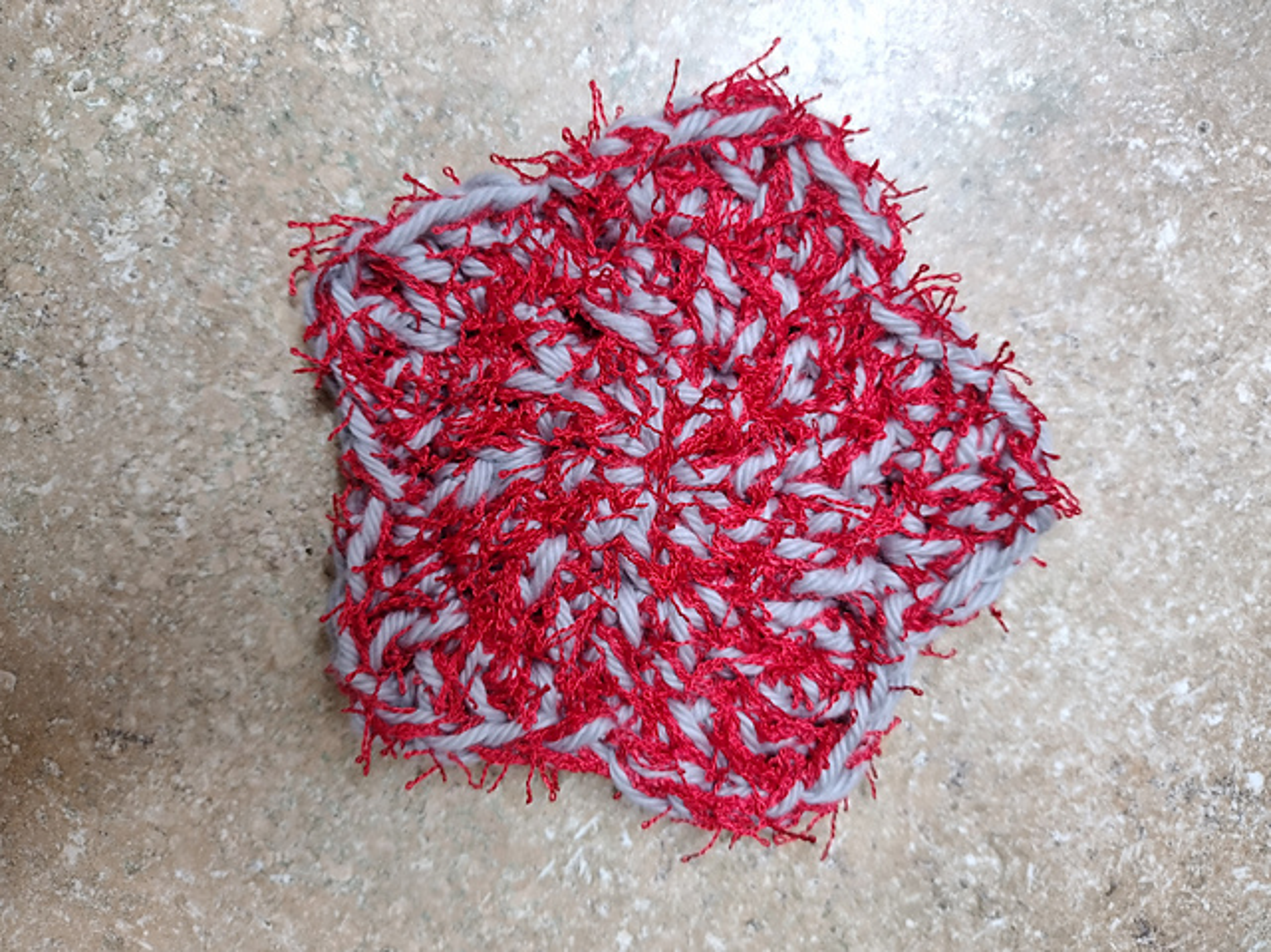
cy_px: 476
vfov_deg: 51.3
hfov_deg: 65.4
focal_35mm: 27
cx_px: 636
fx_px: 991
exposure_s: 1/40
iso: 253
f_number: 1.7
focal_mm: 4.71
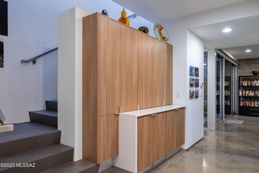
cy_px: 86
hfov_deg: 73.8
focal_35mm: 24
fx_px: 173
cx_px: 130
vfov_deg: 53.1
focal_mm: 24
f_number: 9
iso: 200
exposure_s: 1.3
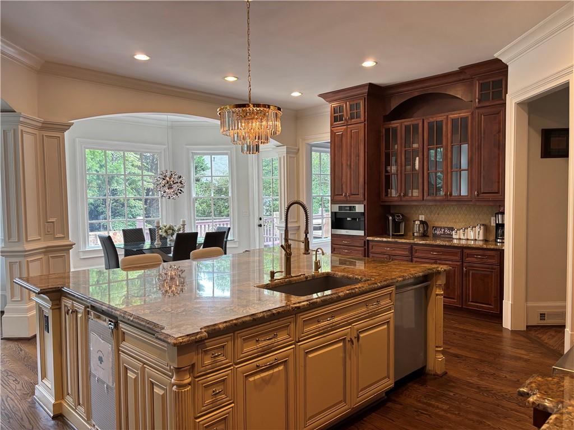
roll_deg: -0.2
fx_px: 431
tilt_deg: -2.3
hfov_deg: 67.3
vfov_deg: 53.1
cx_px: 287
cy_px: 215
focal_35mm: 26
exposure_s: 1/120
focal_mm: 5.96
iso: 125
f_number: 1.6
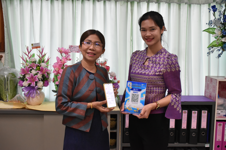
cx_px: 113
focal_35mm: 45
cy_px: 75
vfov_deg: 29.9
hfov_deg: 43.6
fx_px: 282
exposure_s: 1/125
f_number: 5.6
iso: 3200
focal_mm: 30
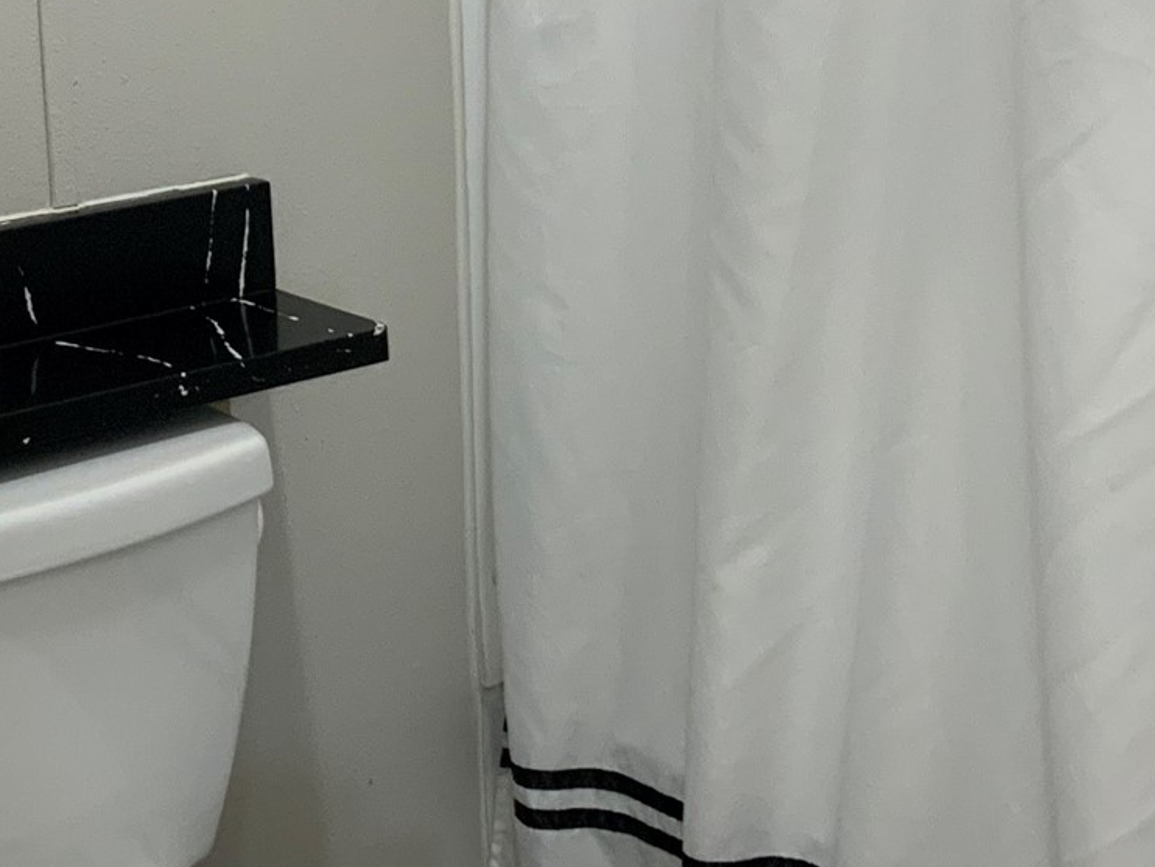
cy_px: 129
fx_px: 2670
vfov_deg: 18.2
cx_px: 380
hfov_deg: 24.3
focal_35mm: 80
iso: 125
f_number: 1.8
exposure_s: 1/60
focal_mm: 3
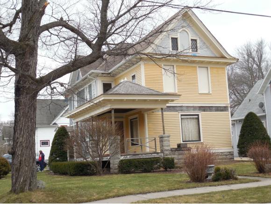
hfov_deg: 39.6
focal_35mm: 48
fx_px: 376
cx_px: 136
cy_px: 102
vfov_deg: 30.3
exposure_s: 1/200
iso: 125
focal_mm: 8.7
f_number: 4
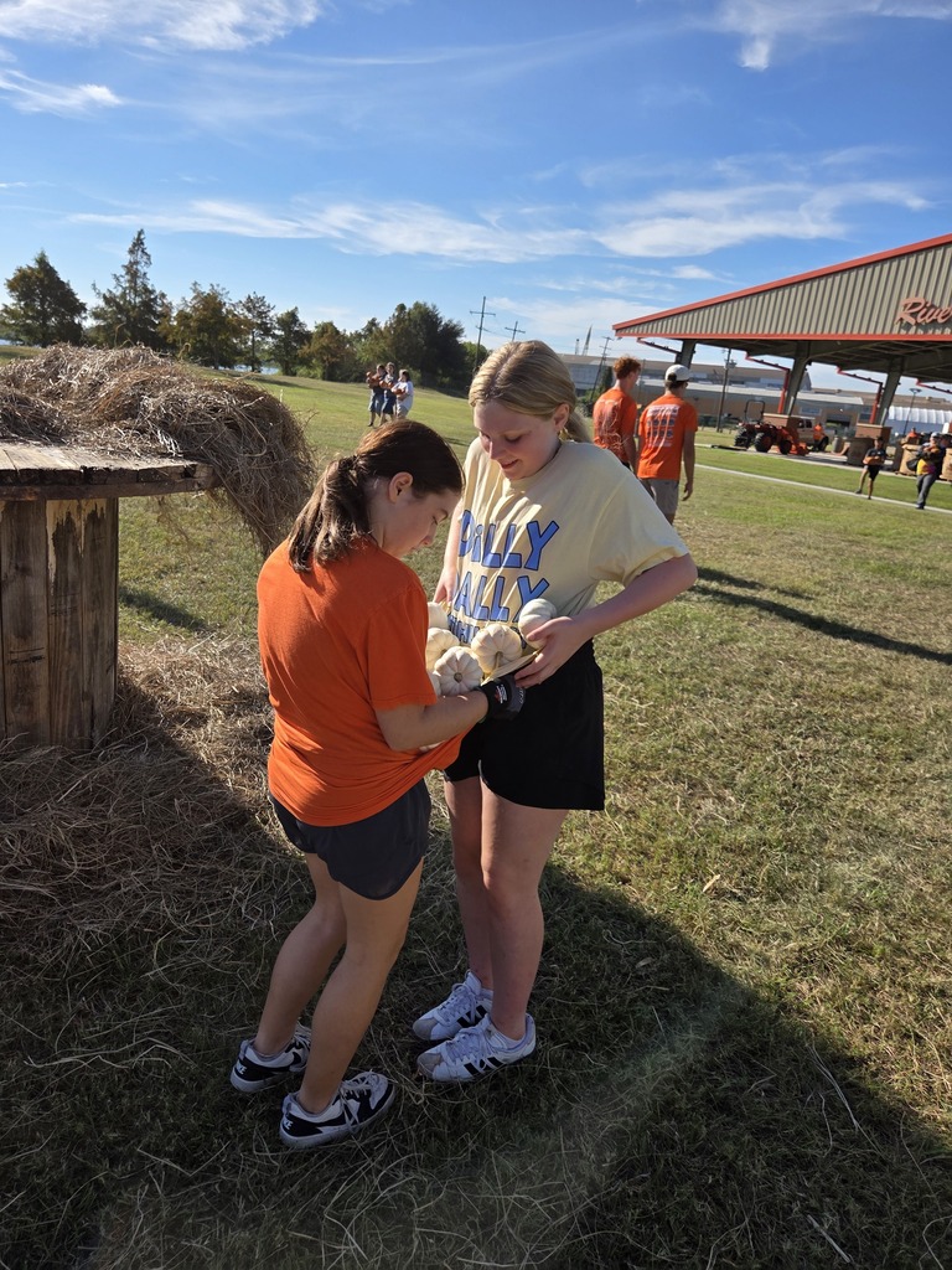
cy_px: 635
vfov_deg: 73.9
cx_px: 476
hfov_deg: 58.9
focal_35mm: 23
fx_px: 843
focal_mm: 5.4
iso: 80
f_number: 1.8
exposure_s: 1/4663
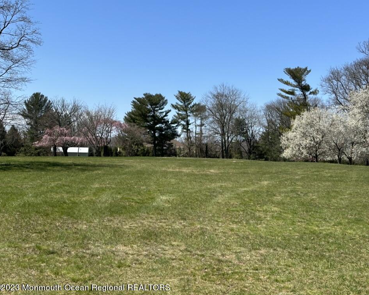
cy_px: 150
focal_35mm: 51
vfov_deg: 29.7
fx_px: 557
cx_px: 193
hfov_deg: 36.6
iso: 64
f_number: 1.78
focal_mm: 6.86
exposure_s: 1/3731
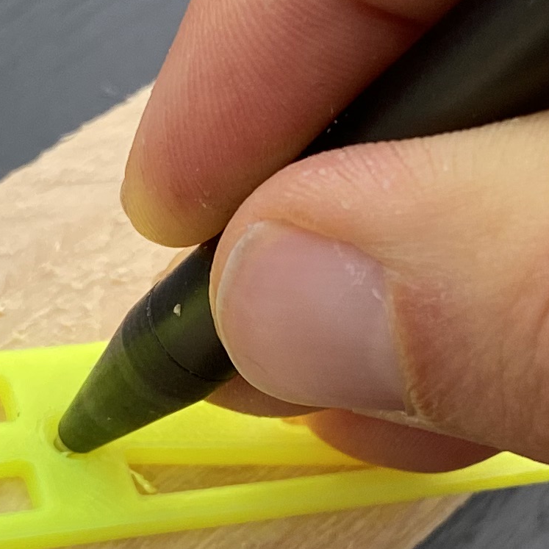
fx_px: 2225
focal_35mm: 124
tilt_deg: -52.6
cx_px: 166
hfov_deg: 14.0
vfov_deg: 14.0
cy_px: 432
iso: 64
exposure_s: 1/121
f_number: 1.8
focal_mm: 4.25
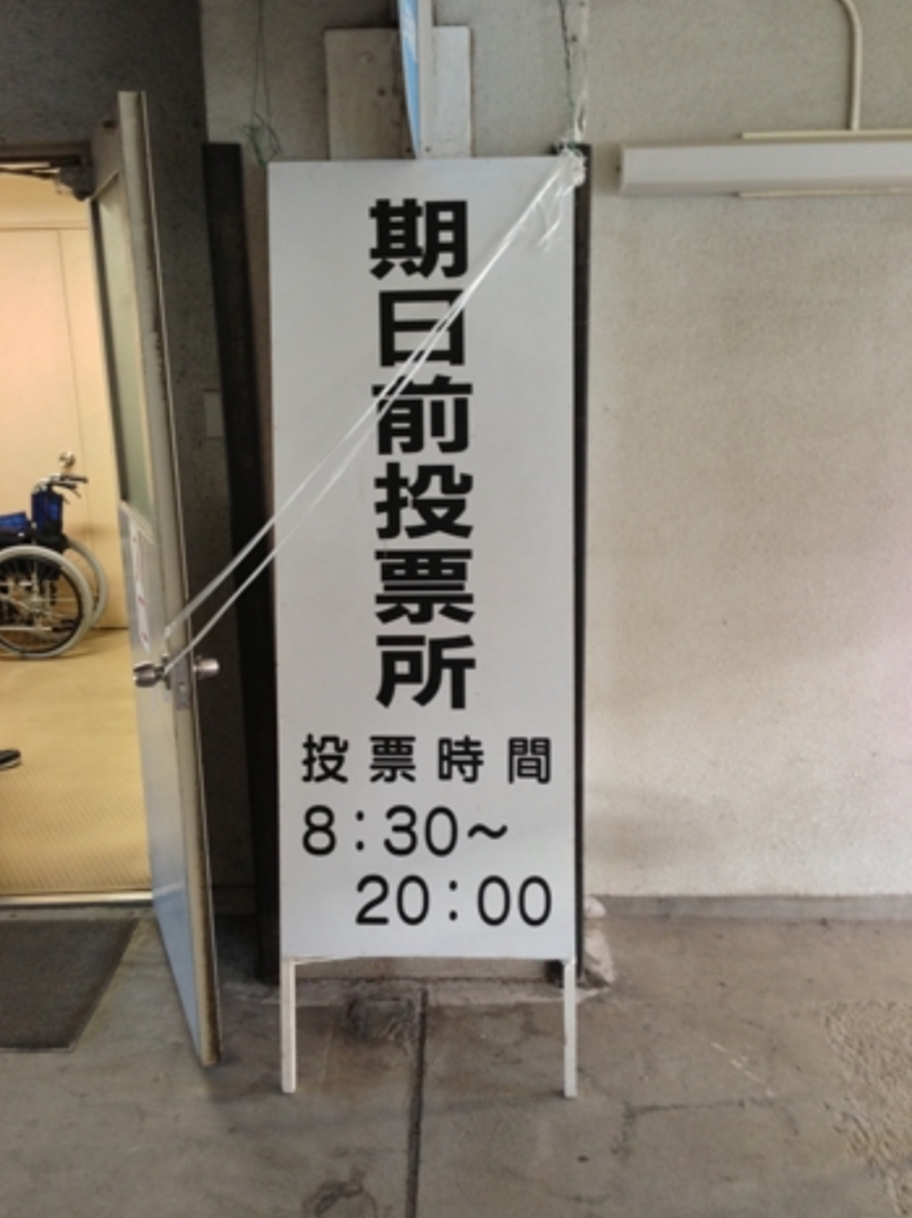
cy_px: 614
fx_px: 1195
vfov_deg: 54.0
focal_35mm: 34
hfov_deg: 41.8
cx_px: 444
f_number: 2.4
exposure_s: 1/20
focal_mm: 4.13
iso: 125
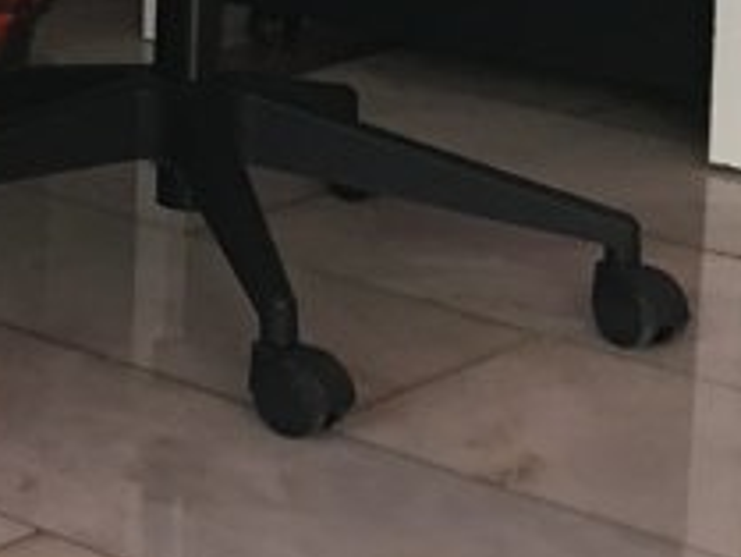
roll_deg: +0.2
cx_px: -883
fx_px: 3170
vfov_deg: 9.6
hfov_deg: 11.6
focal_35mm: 148
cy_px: -383
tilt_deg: -5.6
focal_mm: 4.15
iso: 64
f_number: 2.2
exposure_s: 1/17
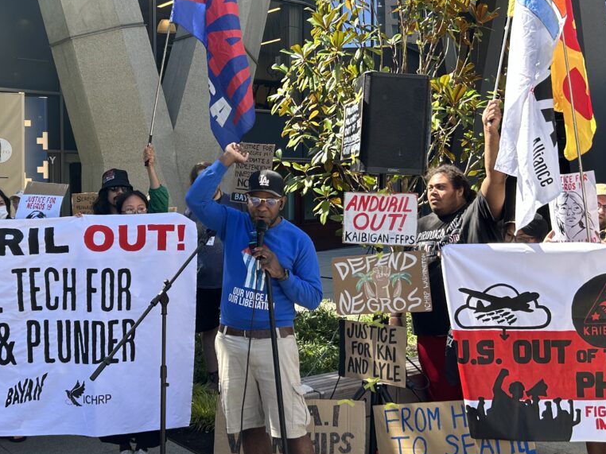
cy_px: 211
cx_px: 232
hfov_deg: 43.6
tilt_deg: -1.5
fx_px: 753
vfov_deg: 33.6
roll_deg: +0.3
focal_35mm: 43
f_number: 1.5
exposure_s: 1/654
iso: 50
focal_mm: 5.7
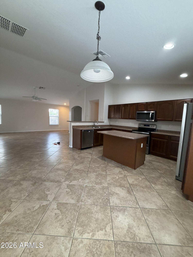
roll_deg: -0.6
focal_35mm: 14
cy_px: 128
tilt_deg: -3.6
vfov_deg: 102.1
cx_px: 96
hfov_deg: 85.7
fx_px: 104
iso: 200
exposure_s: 1/60
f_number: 2.2
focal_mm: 2.22
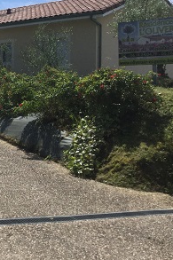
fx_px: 476
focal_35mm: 66
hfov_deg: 18.5
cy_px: 85
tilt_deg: +2.1
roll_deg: -1.3
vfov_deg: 30.3
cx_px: -77
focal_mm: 3.3
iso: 25
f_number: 2.4
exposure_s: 1/1988
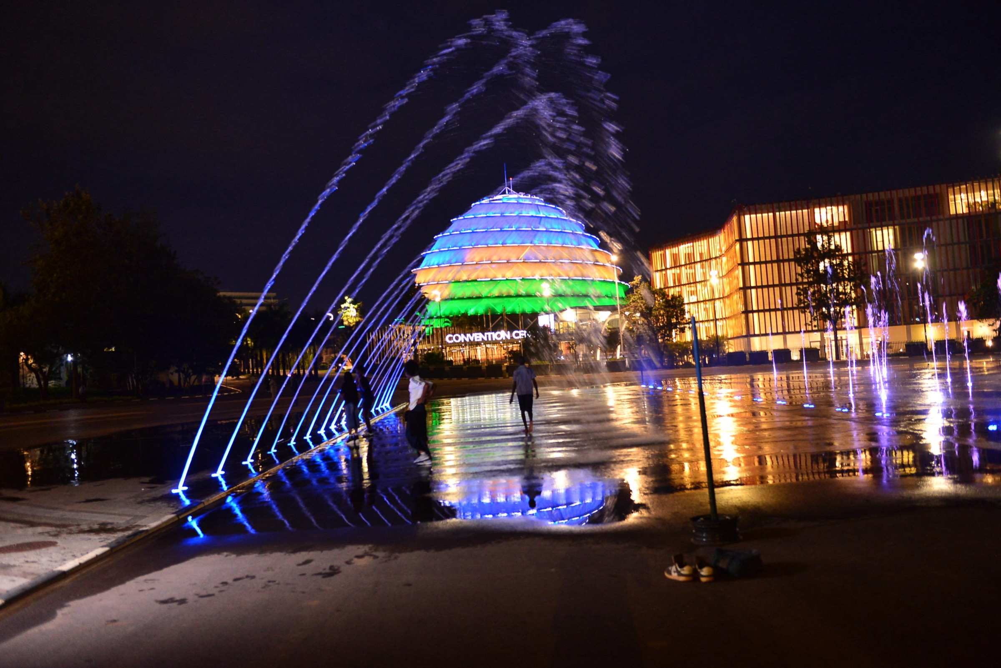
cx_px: 500
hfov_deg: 55.8
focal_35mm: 34
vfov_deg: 38.9
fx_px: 946
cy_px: 334
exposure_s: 1/25
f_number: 3.2
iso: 2500
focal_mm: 34
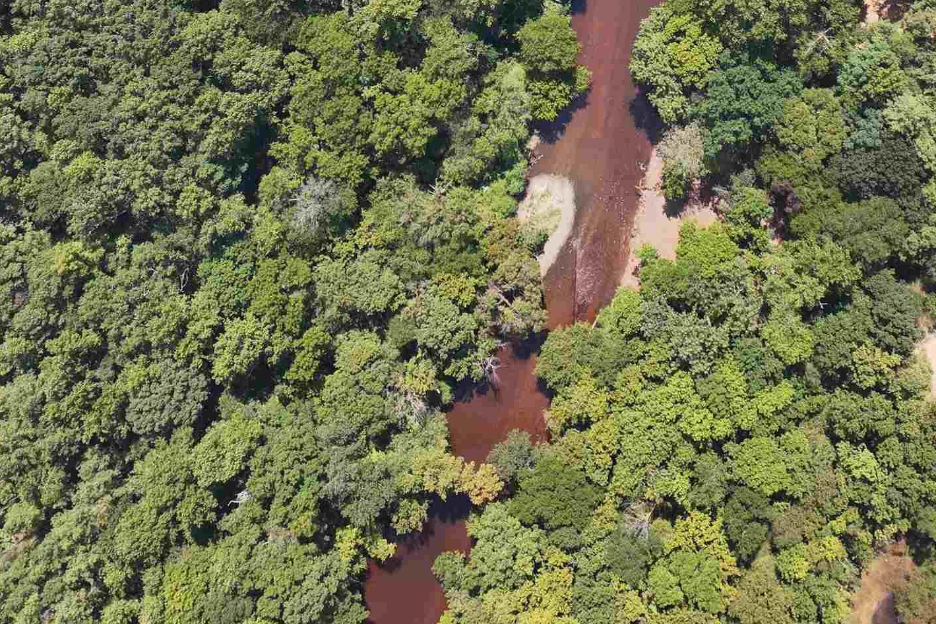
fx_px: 1404
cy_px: -116
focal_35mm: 54
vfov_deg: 23.1
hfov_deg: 36.6
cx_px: 604
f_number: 2.8
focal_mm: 12.29
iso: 100
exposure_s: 1/1250
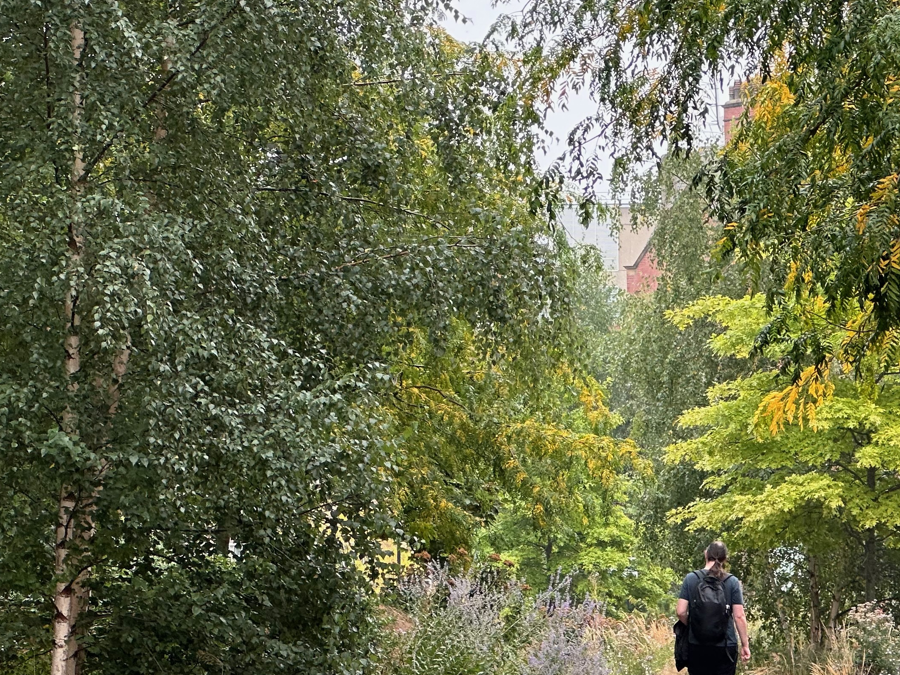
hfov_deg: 13.4
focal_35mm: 146
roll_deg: +0.4
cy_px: 434
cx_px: 767
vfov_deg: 10.2
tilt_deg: +1.5
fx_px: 3796
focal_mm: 9
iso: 50
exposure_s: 1/99
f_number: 2.8
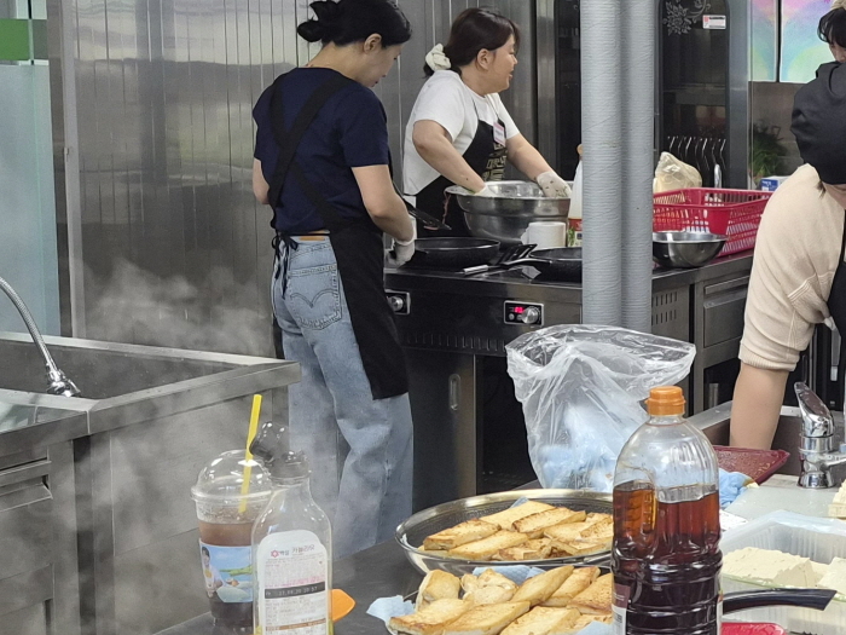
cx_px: 984
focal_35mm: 69
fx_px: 1686
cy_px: 244
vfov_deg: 21.3
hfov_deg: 25.6
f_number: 1.8
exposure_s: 1/120
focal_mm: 5.4
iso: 100
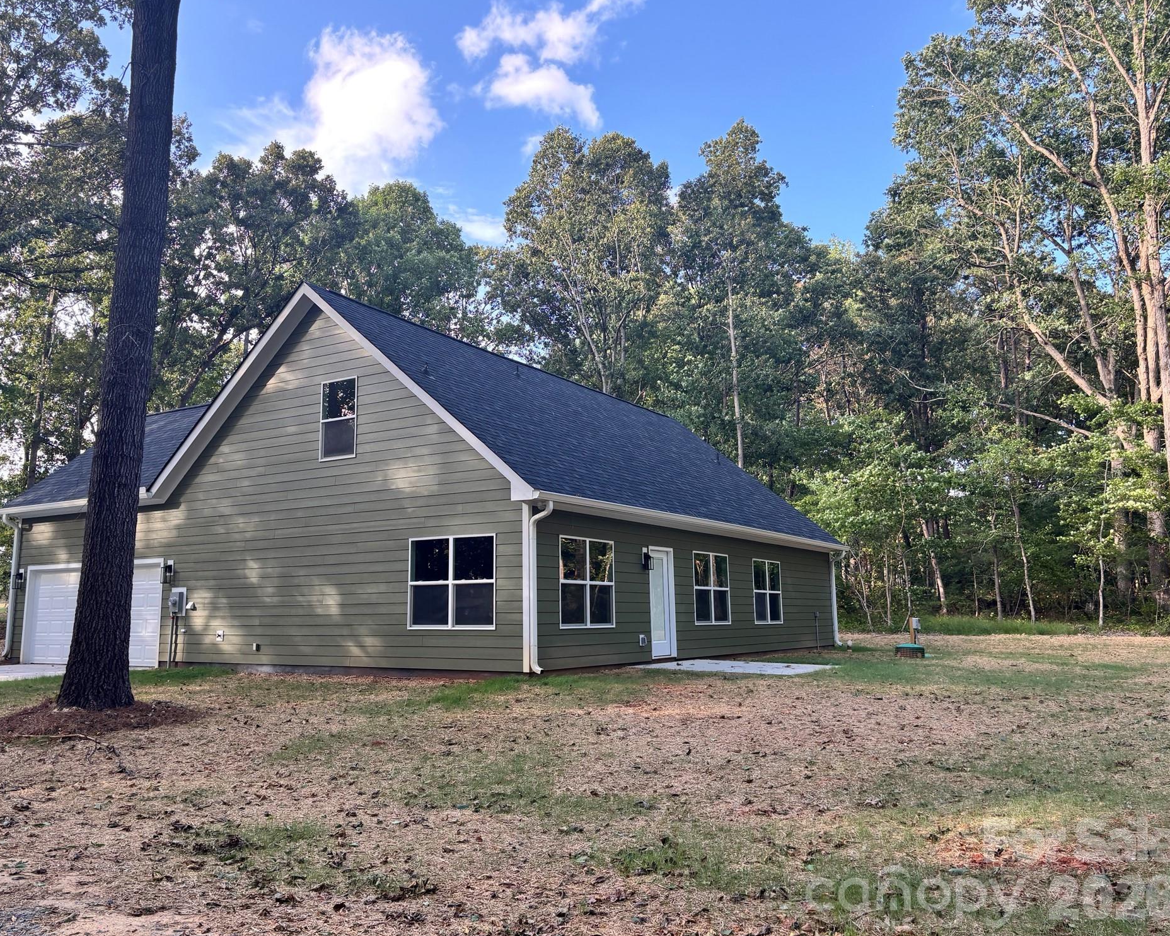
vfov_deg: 51.5
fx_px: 970
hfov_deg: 62.1
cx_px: 539
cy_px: 458
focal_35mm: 28
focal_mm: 5.96
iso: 50
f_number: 1.6
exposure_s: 1/204
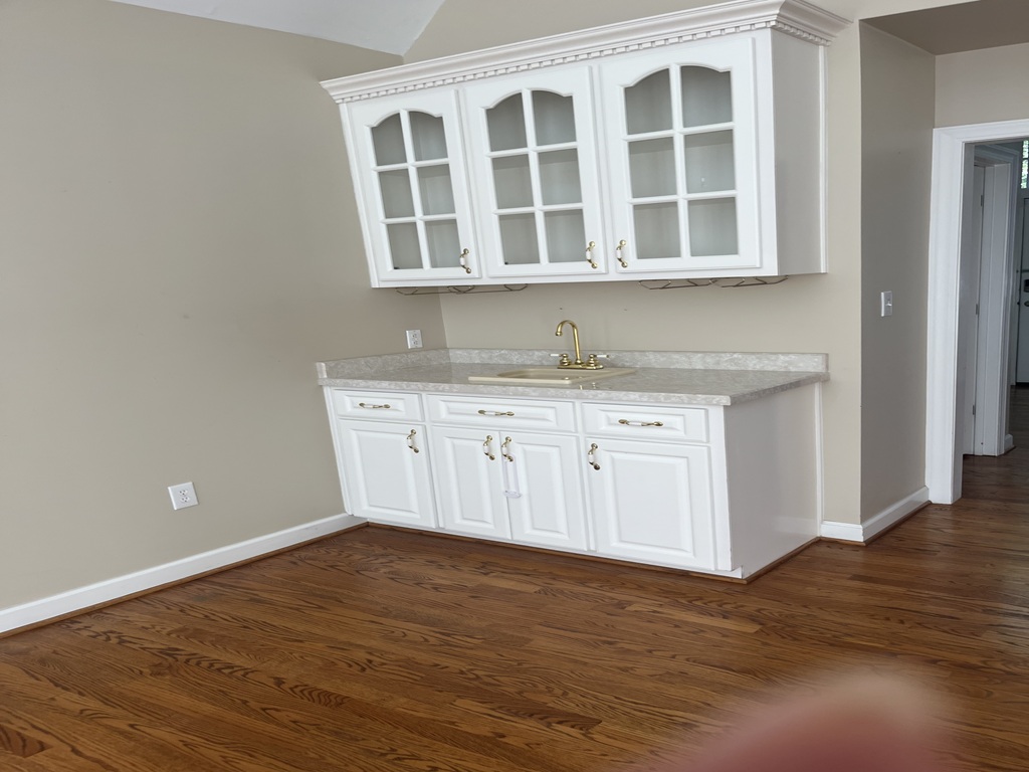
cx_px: 514
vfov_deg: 53.1
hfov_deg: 67.3
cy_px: 386
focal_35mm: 26
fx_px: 773
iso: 40
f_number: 1.6
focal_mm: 5.1
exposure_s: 1/122
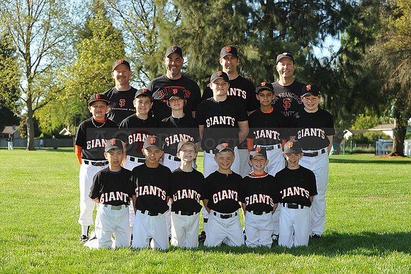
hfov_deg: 25.4
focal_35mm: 80
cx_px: 206
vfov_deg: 17.0
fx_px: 913
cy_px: 137
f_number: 6.3
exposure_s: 1/320
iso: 200
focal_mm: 80
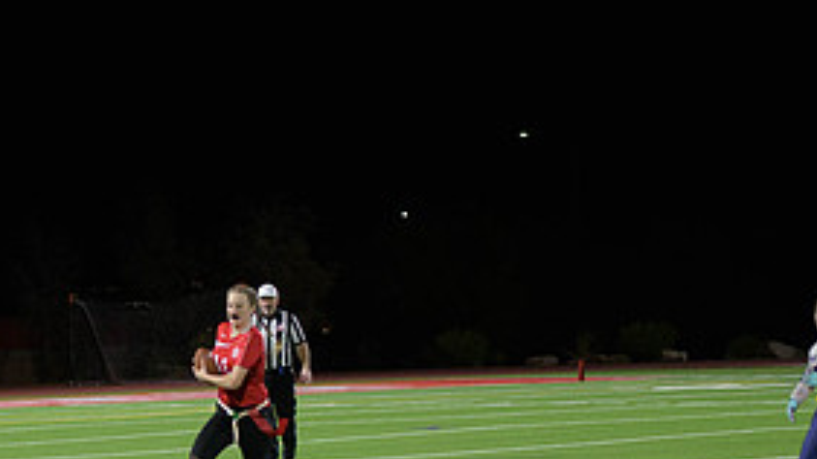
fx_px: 3509
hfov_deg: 13.2
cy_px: 475
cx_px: 61
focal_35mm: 162
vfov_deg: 7.5
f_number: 2.8
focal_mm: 75
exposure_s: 1/640
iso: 3200
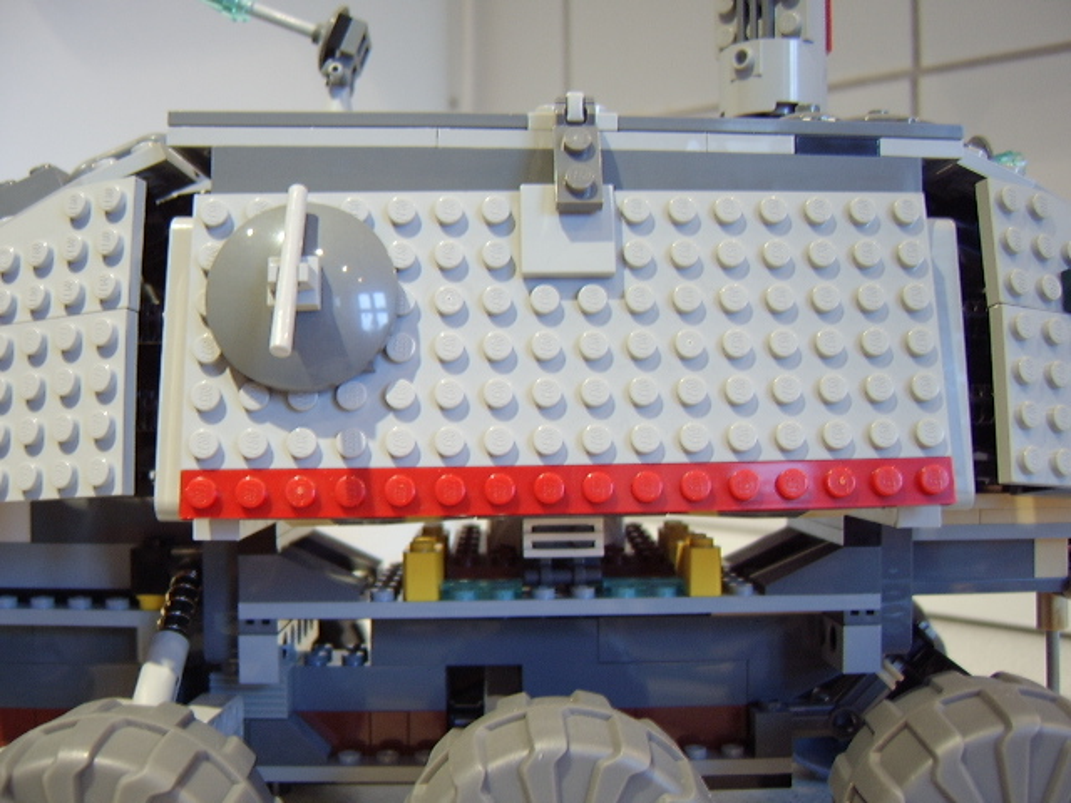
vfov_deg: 45.4
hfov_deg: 58.4
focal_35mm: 31
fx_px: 959
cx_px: 536
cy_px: 402
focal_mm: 8.13
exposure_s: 1/7
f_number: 2.7
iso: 100
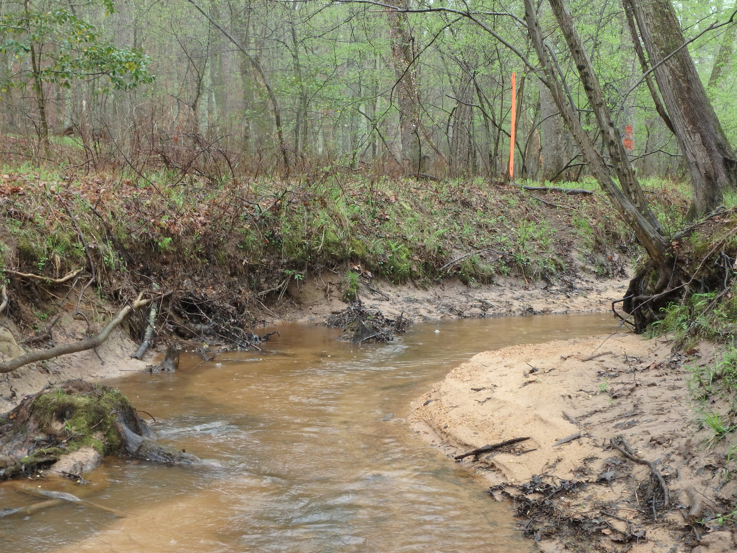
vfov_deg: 29.7
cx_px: 368
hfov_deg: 38.9
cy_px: 276
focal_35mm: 49
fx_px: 1043
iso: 200
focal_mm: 8.7
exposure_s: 1/50
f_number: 5.2
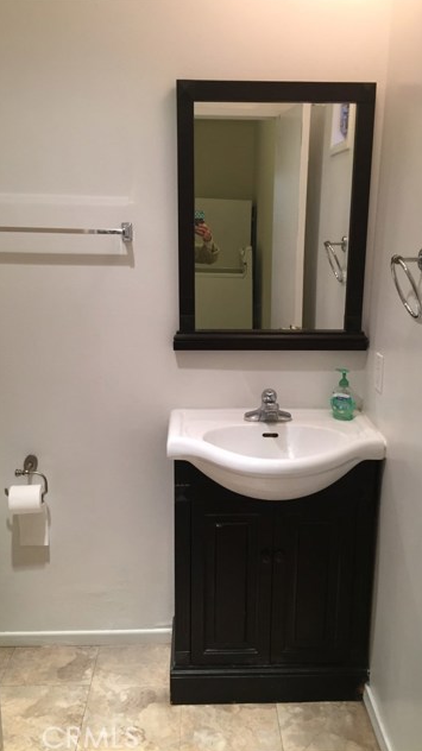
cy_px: 374
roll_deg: -1.3
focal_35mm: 32
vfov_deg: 61.0
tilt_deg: -12.5
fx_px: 637
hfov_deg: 36.6
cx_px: 223
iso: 100
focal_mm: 4.15
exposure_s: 1/30
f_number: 2.2
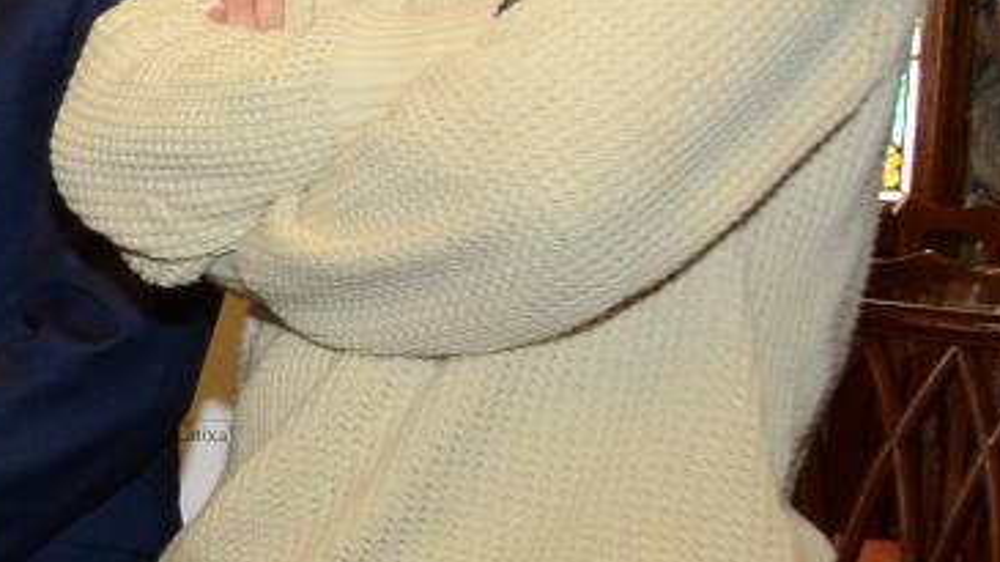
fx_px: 4215
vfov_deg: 7.6
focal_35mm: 159
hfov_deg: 11.3
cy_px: 398
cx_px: -1408
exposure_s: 1/60
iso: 800
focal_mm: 20
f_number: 5.6
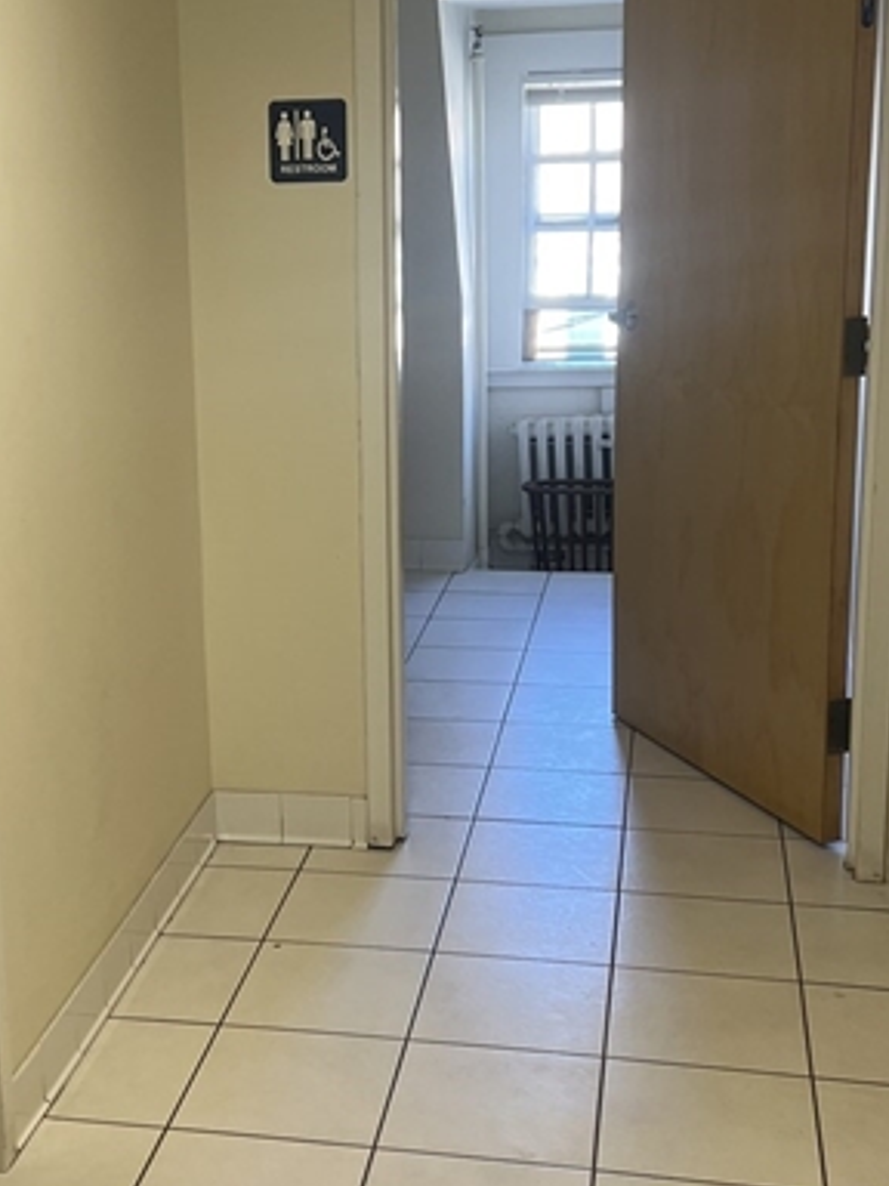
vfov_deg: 36.8
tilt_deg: -12.4
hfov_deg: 27.8
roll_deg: +1.4
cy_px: 559
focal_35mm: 52
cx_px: 278
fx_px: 1781
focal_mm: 5.7
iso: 100
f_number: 1.5
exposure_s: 1/120
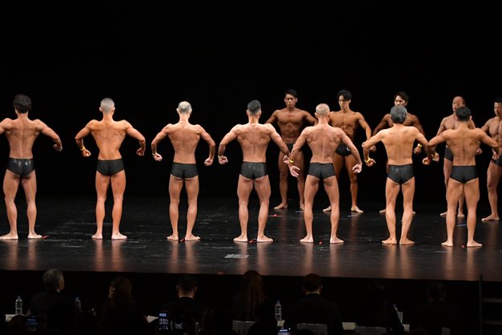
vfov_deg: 10.9
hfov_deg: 16.3
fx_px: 1757
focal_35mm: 126
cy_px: 164
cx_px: 248
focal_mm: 68
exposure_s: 1/400
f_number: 5.6
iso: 3200
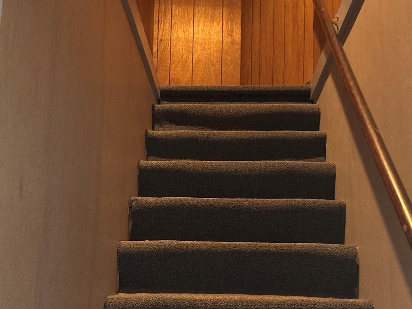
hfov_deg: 37.5
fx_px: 607
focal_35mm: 51
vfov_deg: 28.5
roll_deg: -1.8
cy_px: 180
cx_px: 206
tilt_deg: +10.1
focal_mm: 5.96
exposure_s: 1/30
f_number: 1.6
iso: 640
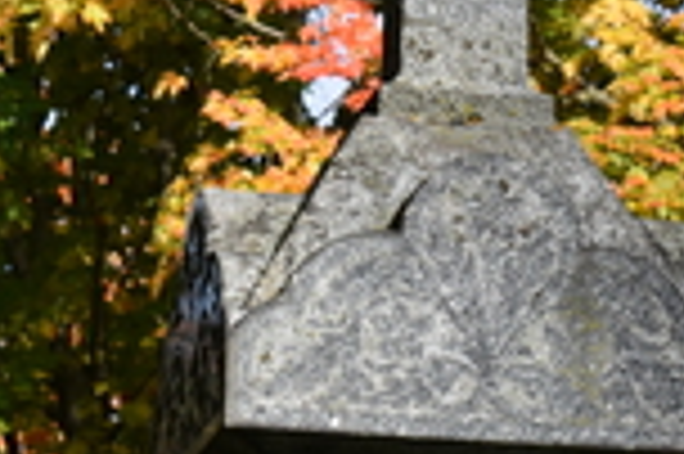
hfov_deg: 6.6
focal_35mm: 308
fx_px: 5846
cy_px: -144
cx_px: 1040
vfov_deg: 4.4
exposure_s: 1/250
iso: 160
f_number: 8
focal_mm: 52
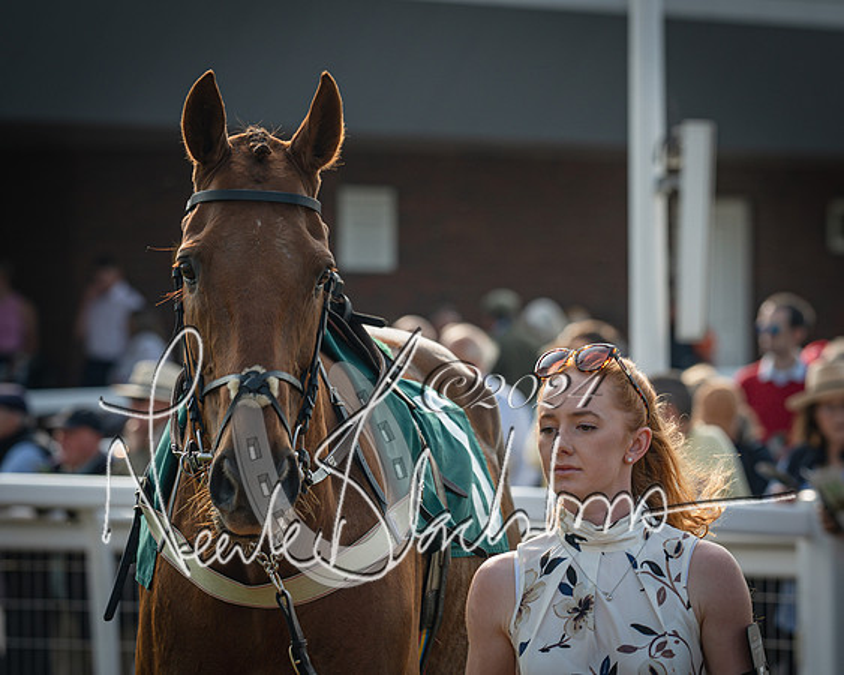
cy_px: 338
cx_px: 506
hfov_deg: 8.5
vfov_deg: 6.8
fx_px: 5681
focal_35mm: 227
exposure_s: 1/500
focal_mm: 135
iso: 80
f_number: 4
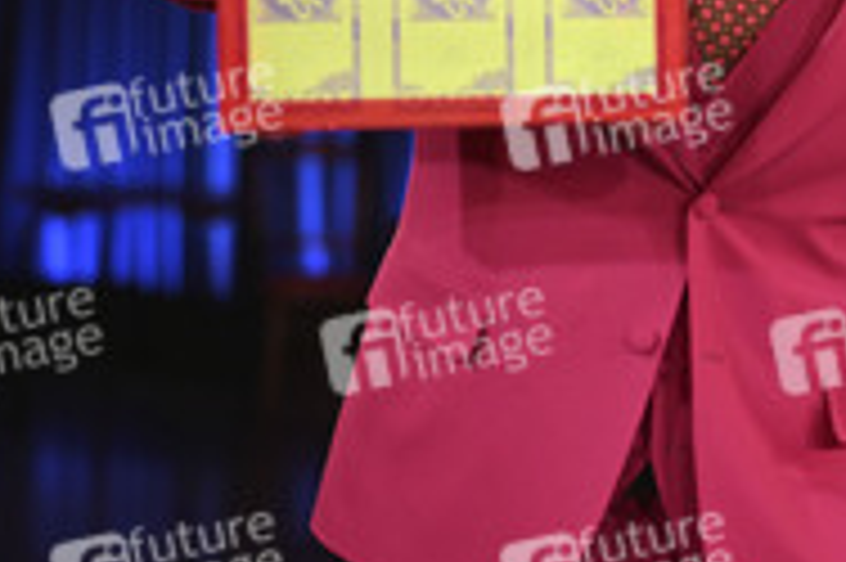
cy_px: 4
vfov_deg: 11.3
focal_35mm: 120
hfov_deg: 16.5
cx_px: 947
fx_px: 2817
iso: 1250
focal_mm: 50
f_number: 2
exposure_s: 1/250
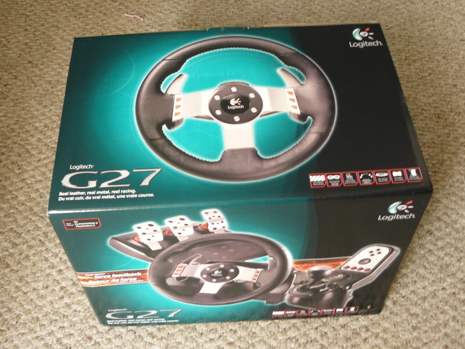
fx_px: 591
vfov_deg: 32.9
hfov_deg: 42.9
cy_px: 174
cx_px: 232
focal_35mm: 44
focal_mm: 6.1
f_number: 2.8
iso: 200
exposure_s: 1/10
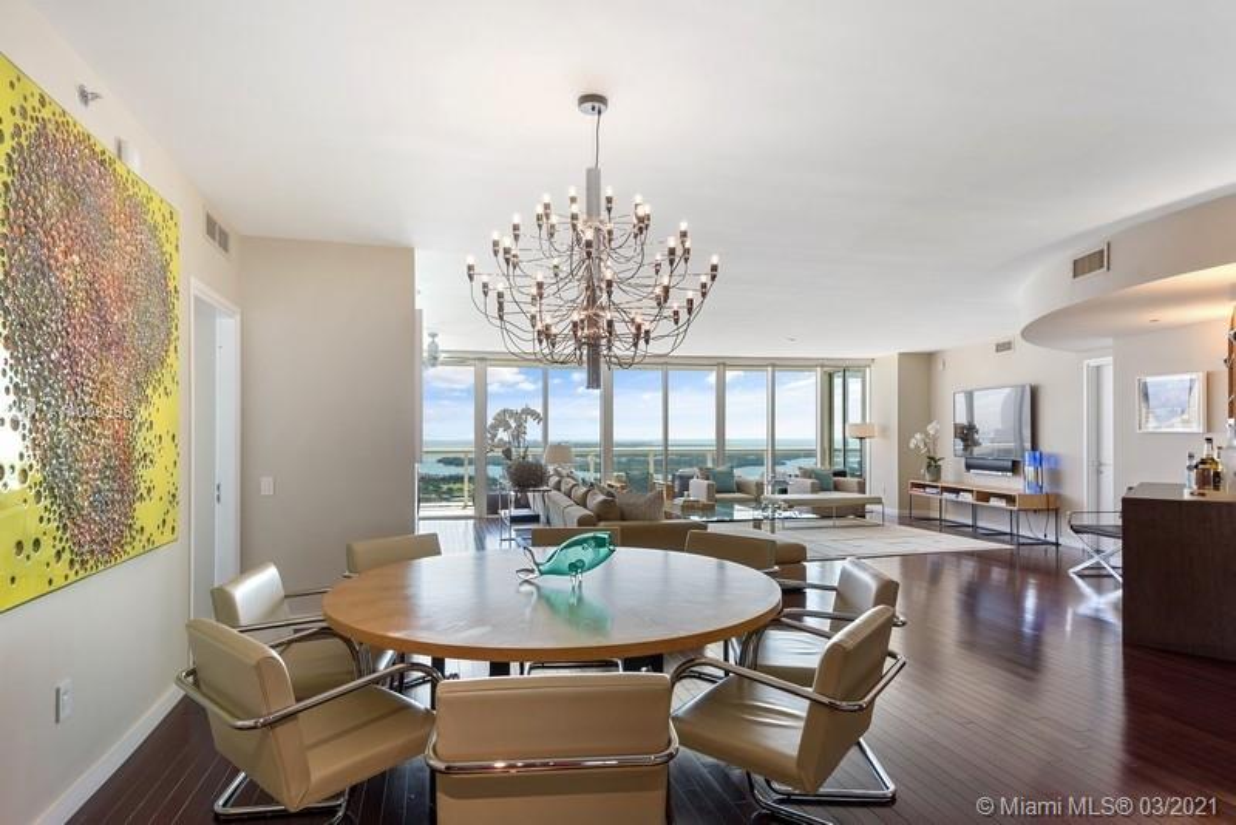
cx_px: 618
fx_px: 687
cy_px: 412
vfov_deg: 62.0
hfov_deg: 84.0
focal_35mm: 20
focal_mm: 20
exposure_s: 1/30
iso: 250
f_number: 8
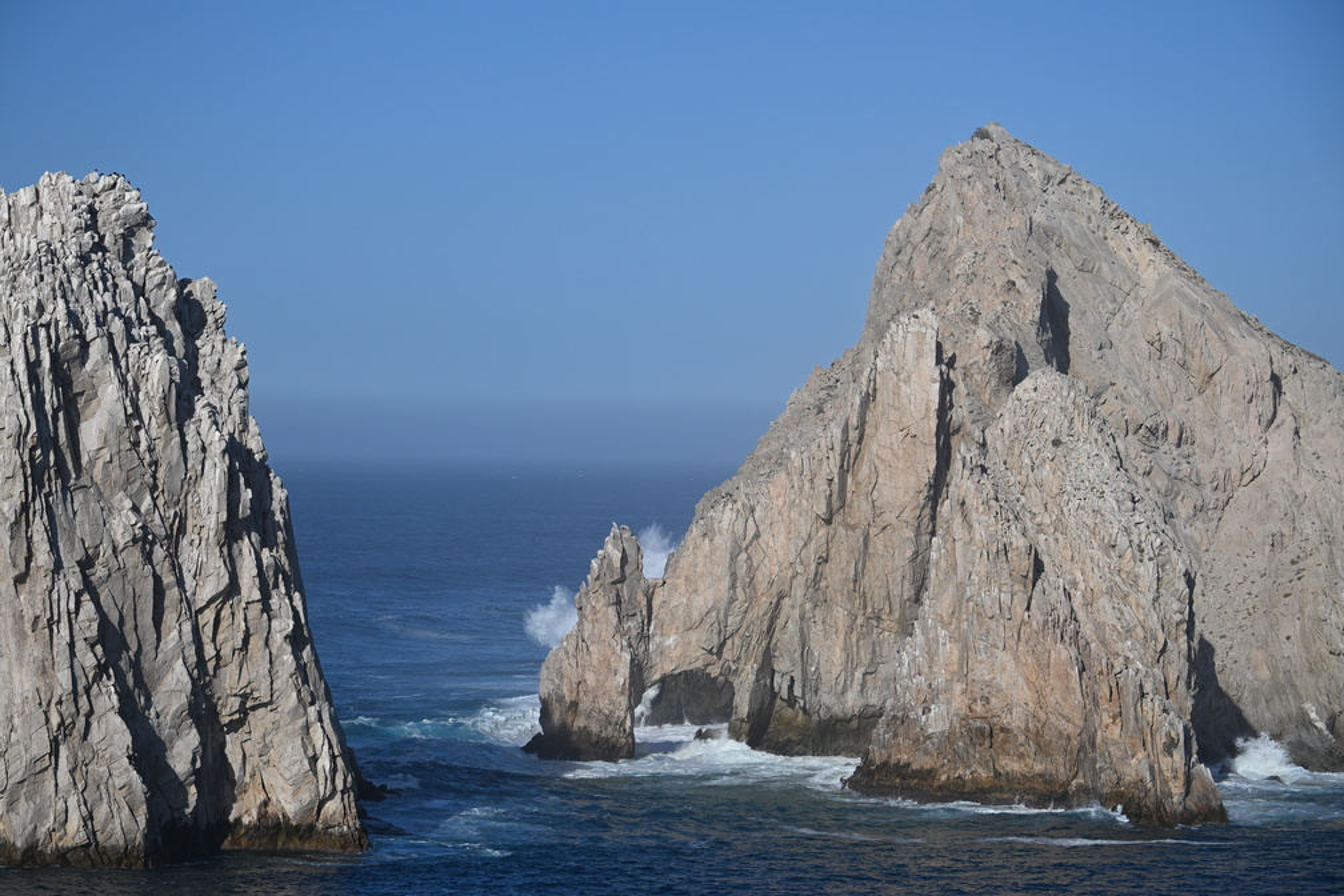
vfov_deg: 11.9
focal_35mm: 115
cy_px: 448
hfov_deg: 17.8
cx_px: 672
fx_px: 4293
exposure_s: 1/800
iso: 100
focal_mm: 115
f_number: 7.1
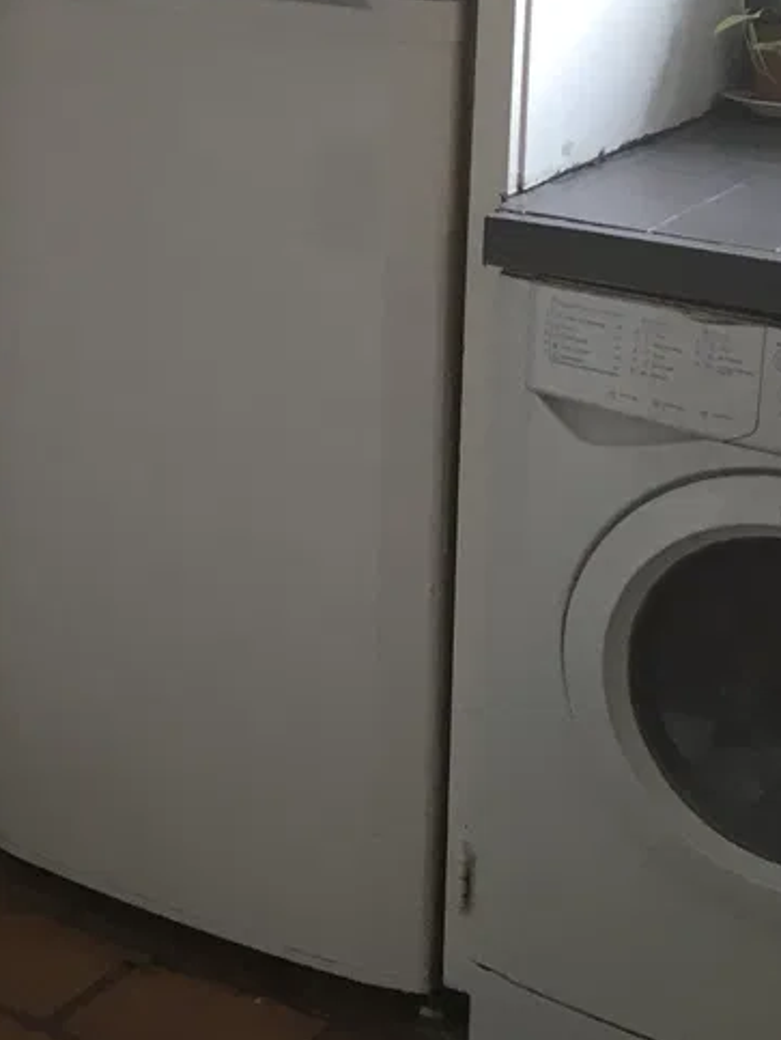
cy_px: -209
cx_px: -506
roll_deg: -1.7
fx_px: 2884
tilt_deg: -5.9
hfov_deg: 14.1
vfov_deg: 19.3
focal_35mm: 96
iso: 100
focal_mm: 4.15
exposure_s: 1/33
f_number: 2.2
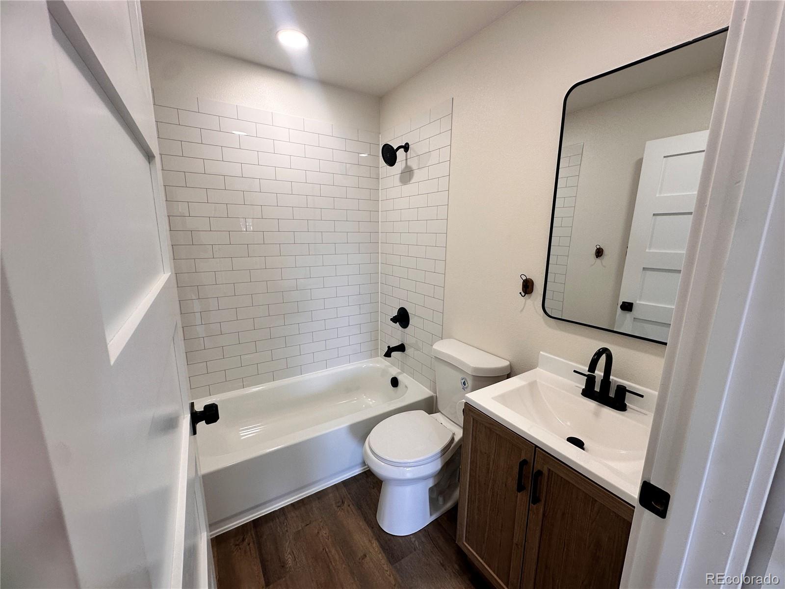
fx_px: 317
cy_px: 294
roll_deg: -0.7
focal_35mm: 14
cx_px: 392
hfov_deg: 102.1
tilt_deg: -12.2
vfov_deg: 85.7
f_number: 2.2
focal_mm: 2.22
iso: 100
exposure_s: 1/120
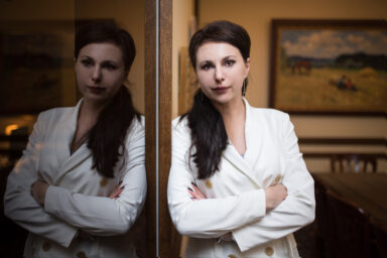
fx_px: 376
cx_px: 194
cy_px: 129
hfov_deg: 54.4
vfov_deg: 37.9
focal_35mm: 35
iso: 100
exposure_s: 1/200
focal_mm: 35
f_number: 1.4
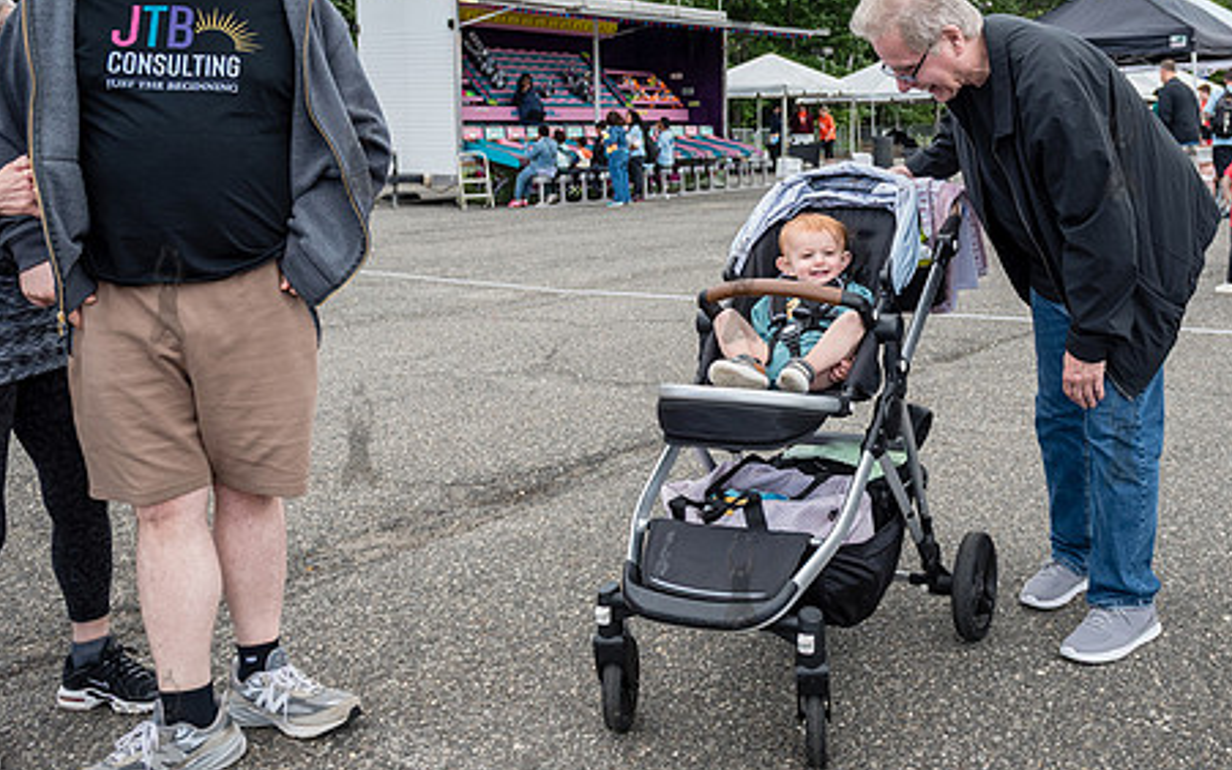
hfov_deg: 51.7
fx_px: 1242
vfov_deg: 34.1
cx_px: 831
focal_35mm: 37
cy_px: 241
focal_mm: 24
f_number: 4
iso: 400
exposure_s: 1/1000
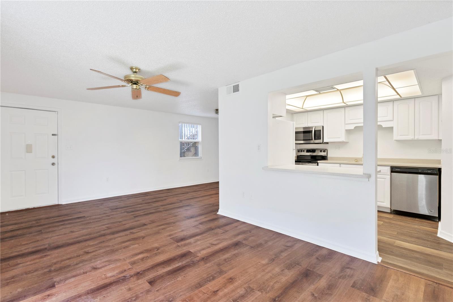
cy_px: 151
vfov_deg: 73.7
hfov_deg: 96.7
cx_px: 226
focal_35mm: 16
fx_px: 201
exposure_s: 1/20
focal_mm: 16
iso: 400
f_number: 8
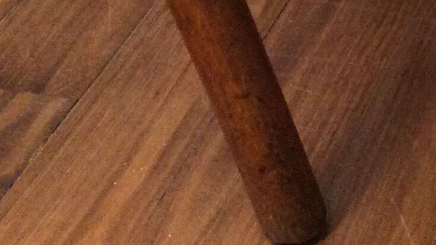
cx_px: 703
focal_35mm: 123
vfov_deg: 9.0
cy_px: -313
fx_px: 1422
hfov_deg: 15.7
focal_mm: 3.3
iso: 160
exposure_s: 1/25
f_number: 2.4
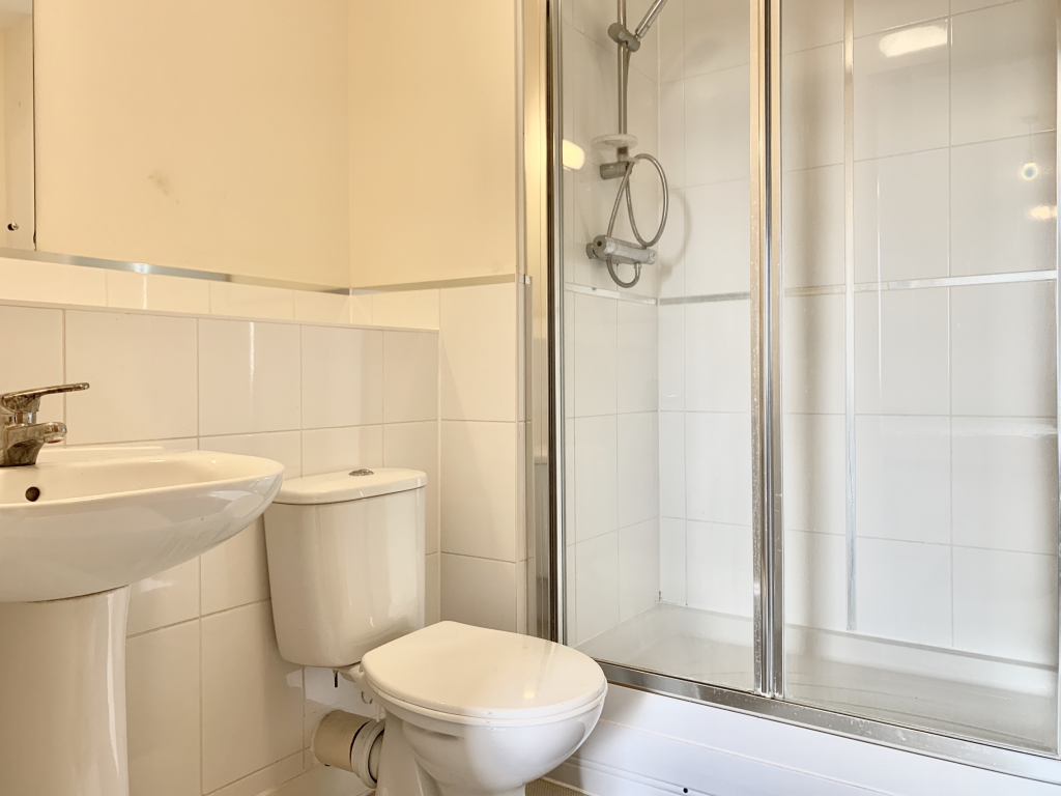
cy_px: 398
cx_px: 530
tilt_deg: -1.9
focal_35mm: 26
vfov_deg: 53.1
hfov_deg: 67.3
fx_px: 797
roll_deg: +0.1
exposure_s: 1/50
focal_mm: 4.25
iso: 50
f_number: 1.8
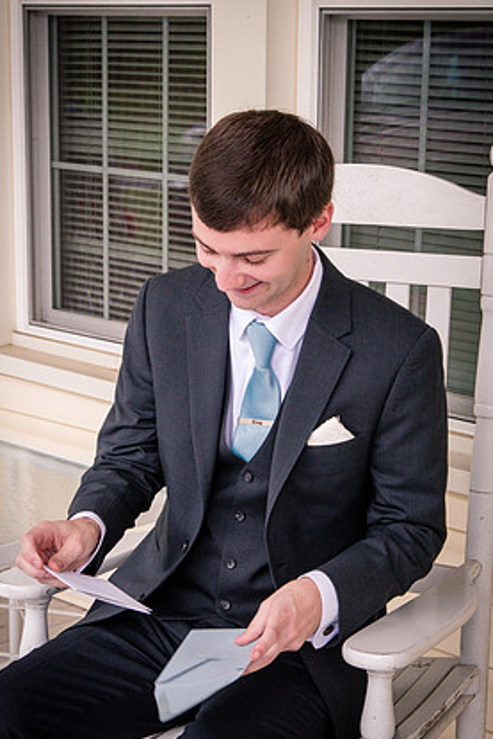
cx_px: 230
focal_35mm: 78
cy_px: 351
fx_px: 1601
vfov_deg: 26.0
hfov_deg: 17.5
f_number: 10
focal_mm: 48
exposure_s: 1/200
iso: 1250
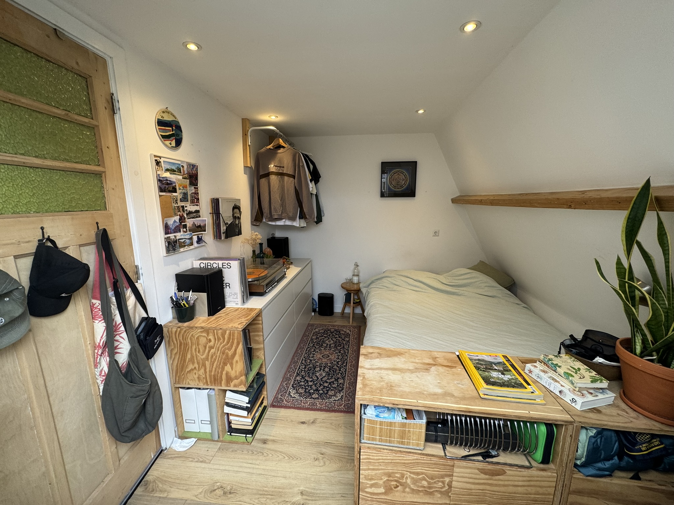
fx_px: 273
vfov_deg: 85.7
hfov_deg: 102.1
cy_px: 252
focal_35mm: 14
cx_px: 337
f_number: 2.2
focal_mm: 2.22
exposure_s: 1/99
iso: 100
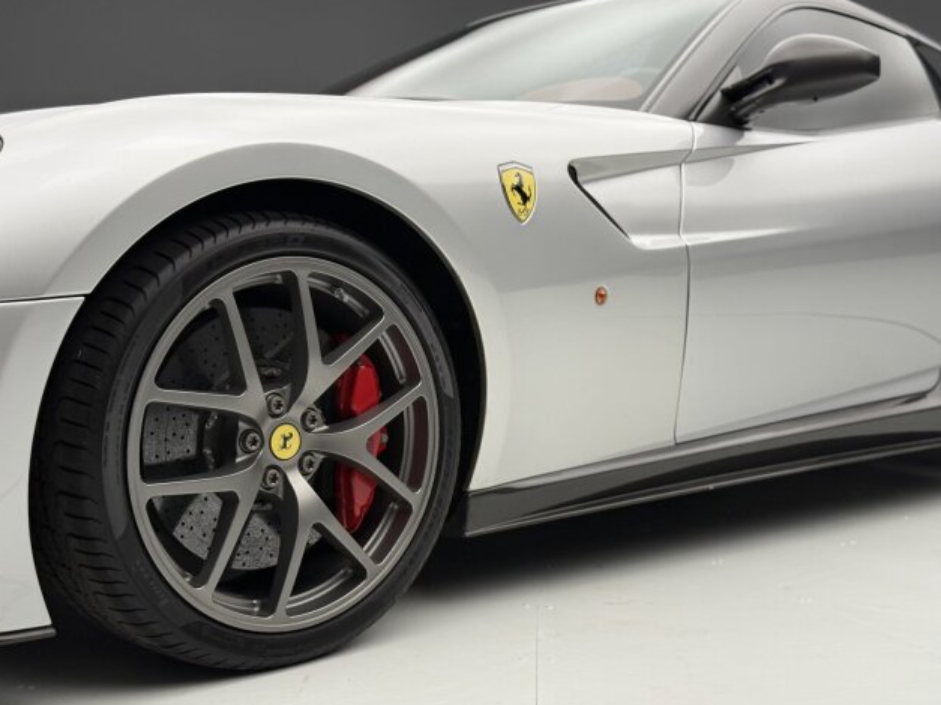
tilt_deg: -5.3
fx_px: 1332
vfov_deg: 29.7
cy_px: 354
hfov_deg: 38.9
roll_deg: -1.0
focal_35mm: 49
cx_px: 473
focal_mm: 6.76
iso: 125
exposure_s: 1/99
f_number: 1.78
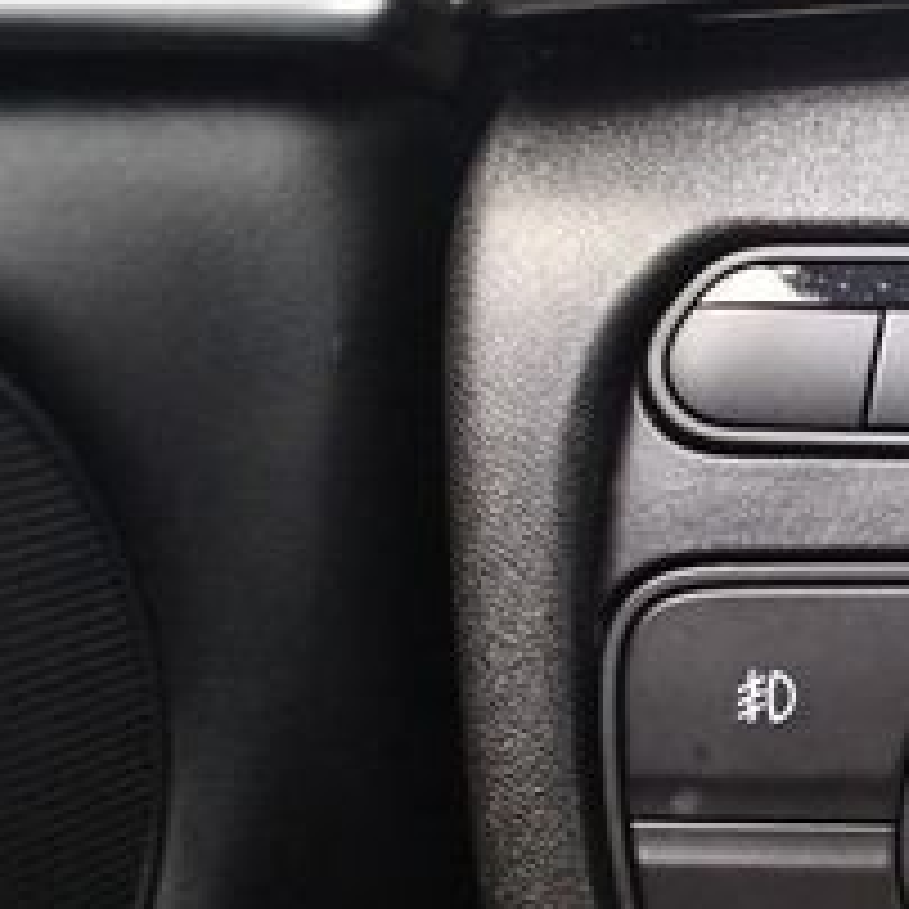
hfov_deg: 16.8
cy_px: 760
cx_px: 1206
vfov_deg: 17.7
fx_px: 2882
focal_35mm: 97
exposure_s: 1/60
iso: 9000
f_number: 3.5
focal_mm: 18
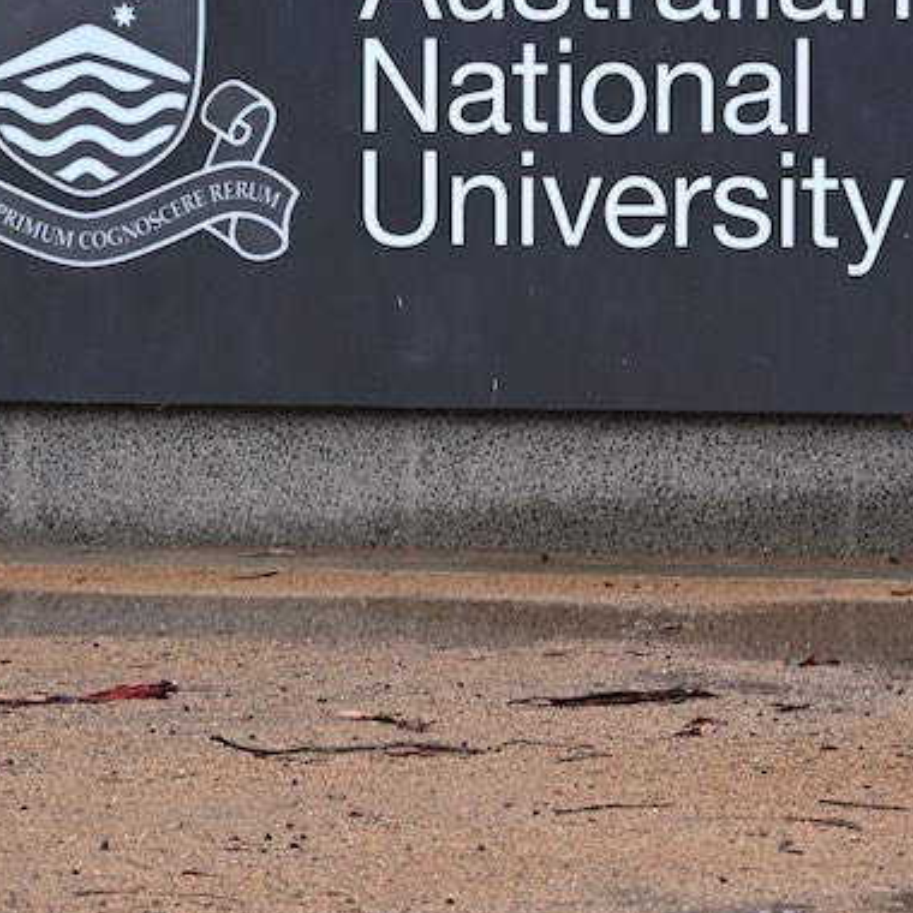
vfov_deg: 12.4
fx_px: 4207
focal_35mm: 141
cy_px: 286
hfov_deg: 12.3
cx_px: 858
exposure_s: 1/250
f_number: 3.5
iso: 250
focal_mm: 70
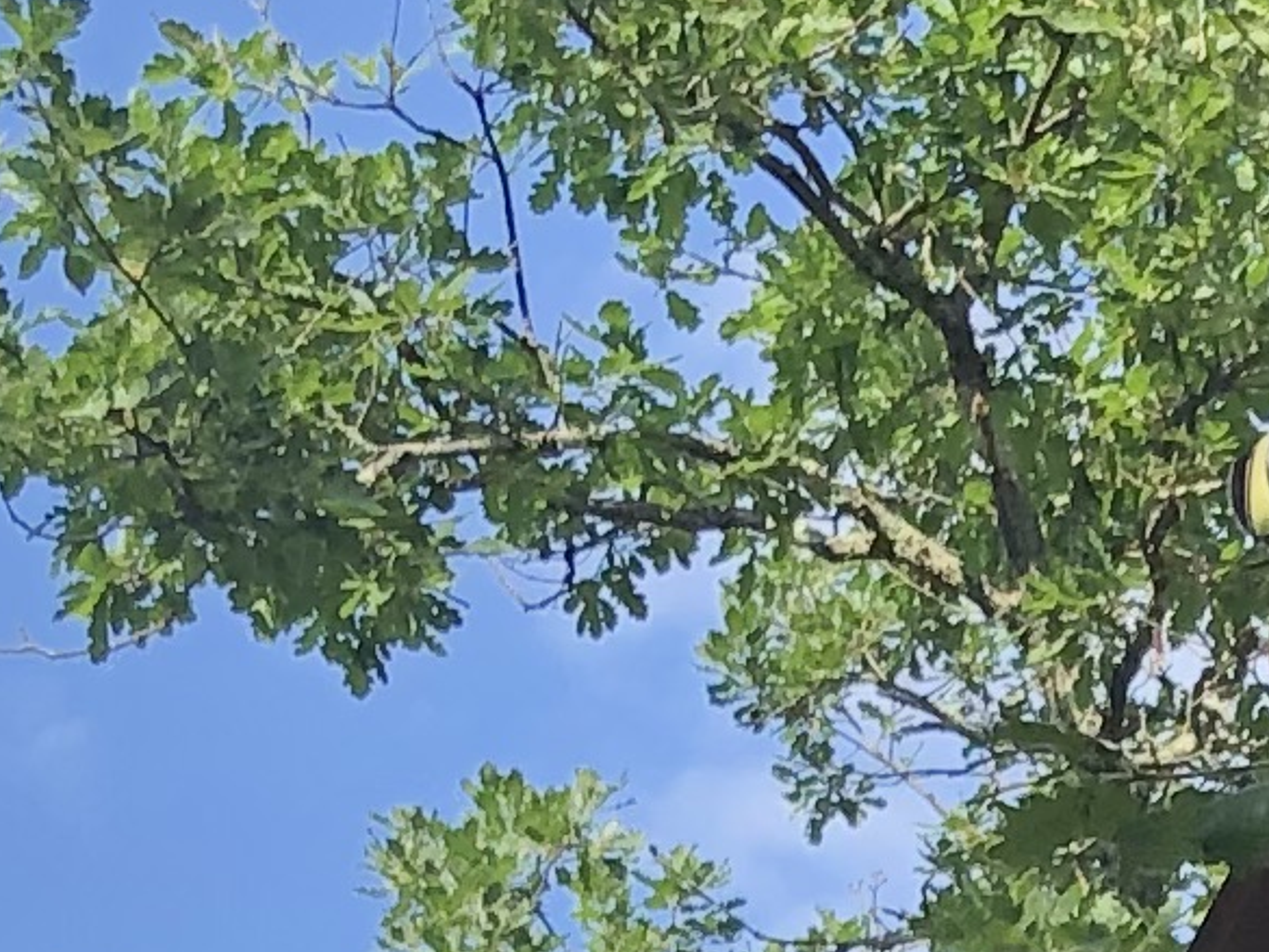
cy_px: 2522
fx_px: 7077
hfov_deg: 9.9
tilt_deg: +12.3
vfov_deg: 7.1
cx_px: 2007
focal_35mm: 193
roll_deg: -3.0
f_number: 1.8
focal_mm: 3.99
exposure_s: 1/827
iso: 20
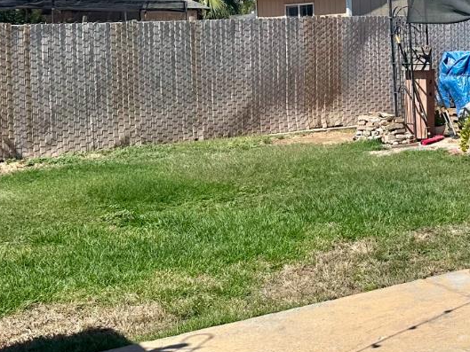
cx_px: 526
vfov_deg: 21.2
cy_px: 39
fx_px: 923
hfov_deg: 26.2
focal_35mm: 68
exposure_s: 1/5848
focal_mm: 6.86
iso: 80
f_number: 1.78
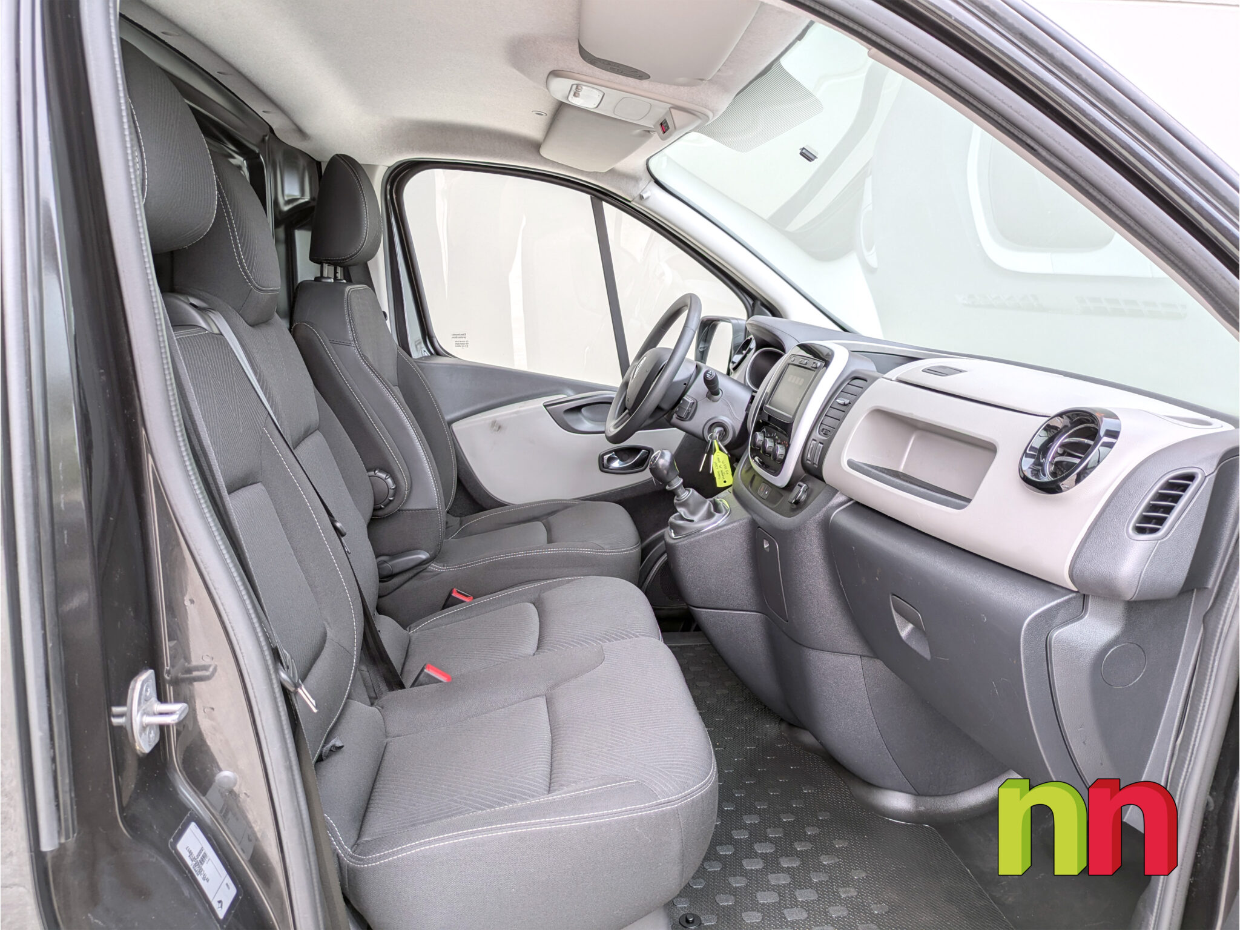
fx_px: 860
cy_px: 465
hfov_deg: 71.6
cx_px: 620
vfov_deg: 56.8
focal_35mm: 24
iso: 80
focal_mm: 6.86
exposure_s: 1/3200
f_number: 1.8
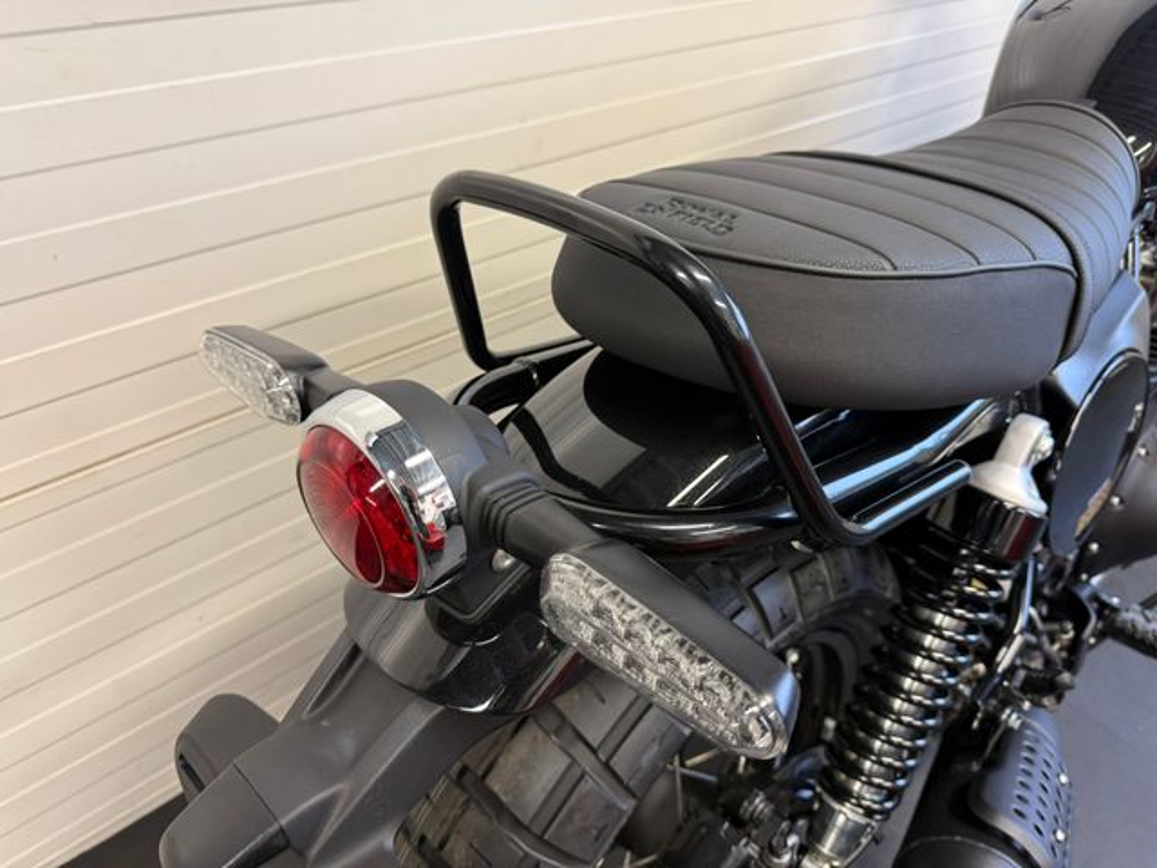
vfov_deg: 56.8
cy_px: 434
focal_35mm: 24
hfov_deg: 71.6
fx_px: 802
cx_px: 578
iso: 160
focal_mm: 6.76
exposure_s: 1/50
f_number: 1.78
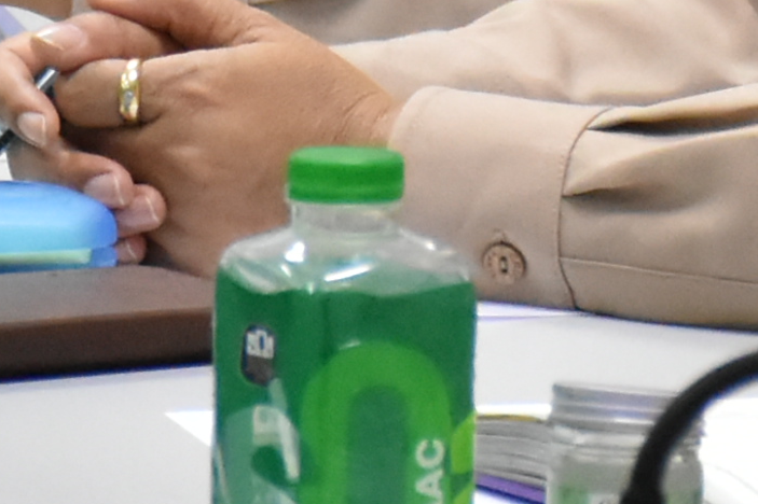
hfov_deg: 2.5
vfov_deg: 1.7
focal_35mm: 816
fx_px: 17177
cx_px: 545
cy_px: -466
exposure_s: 1/100
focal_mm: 85
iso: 3200
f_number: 5.3
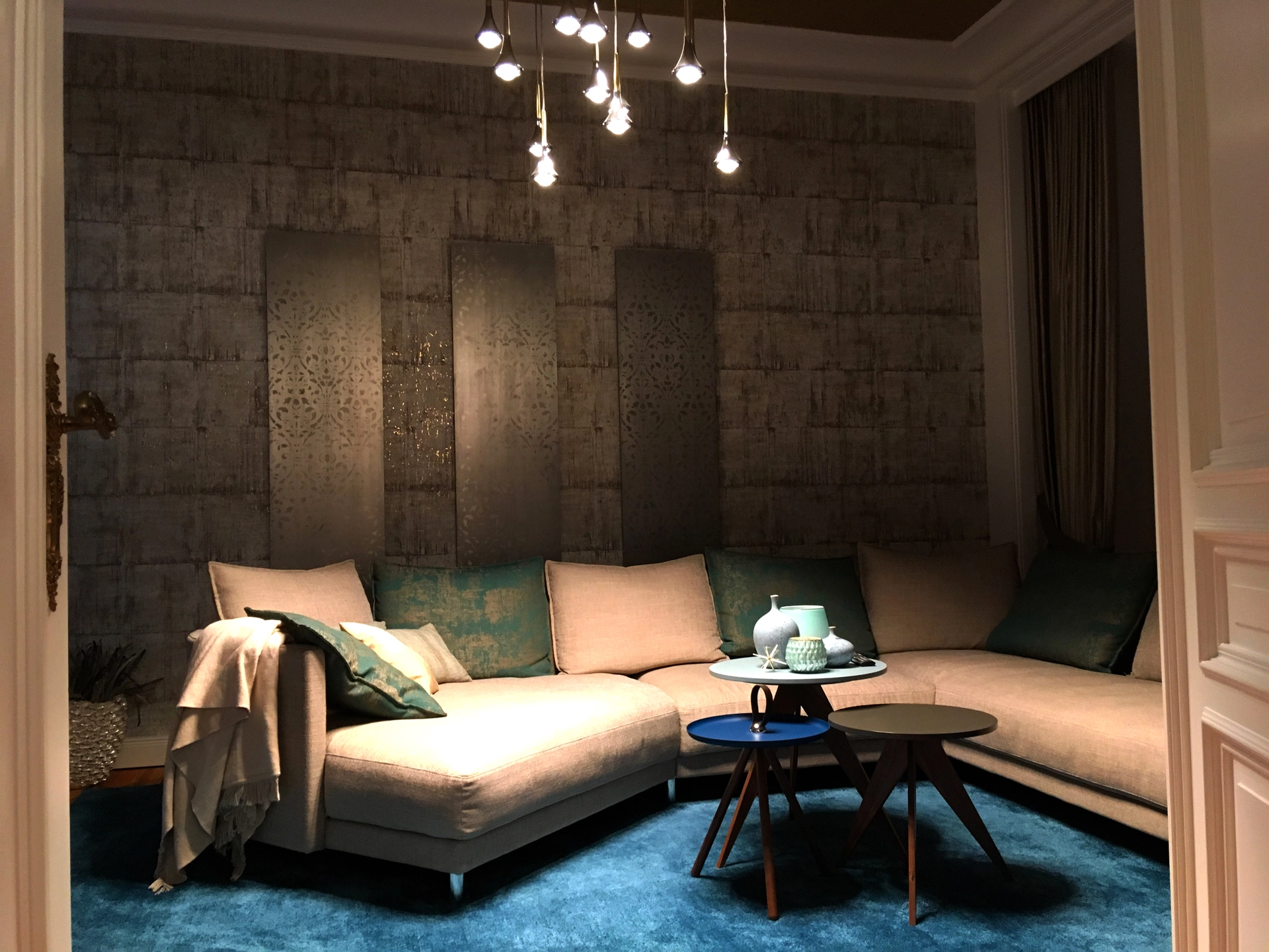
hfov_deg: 61.7
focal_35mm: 29
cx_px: 634
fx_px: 1063
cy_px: 476
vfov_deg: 48.2
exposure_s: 1/33
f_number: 2.2
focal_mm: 4.15
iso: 200
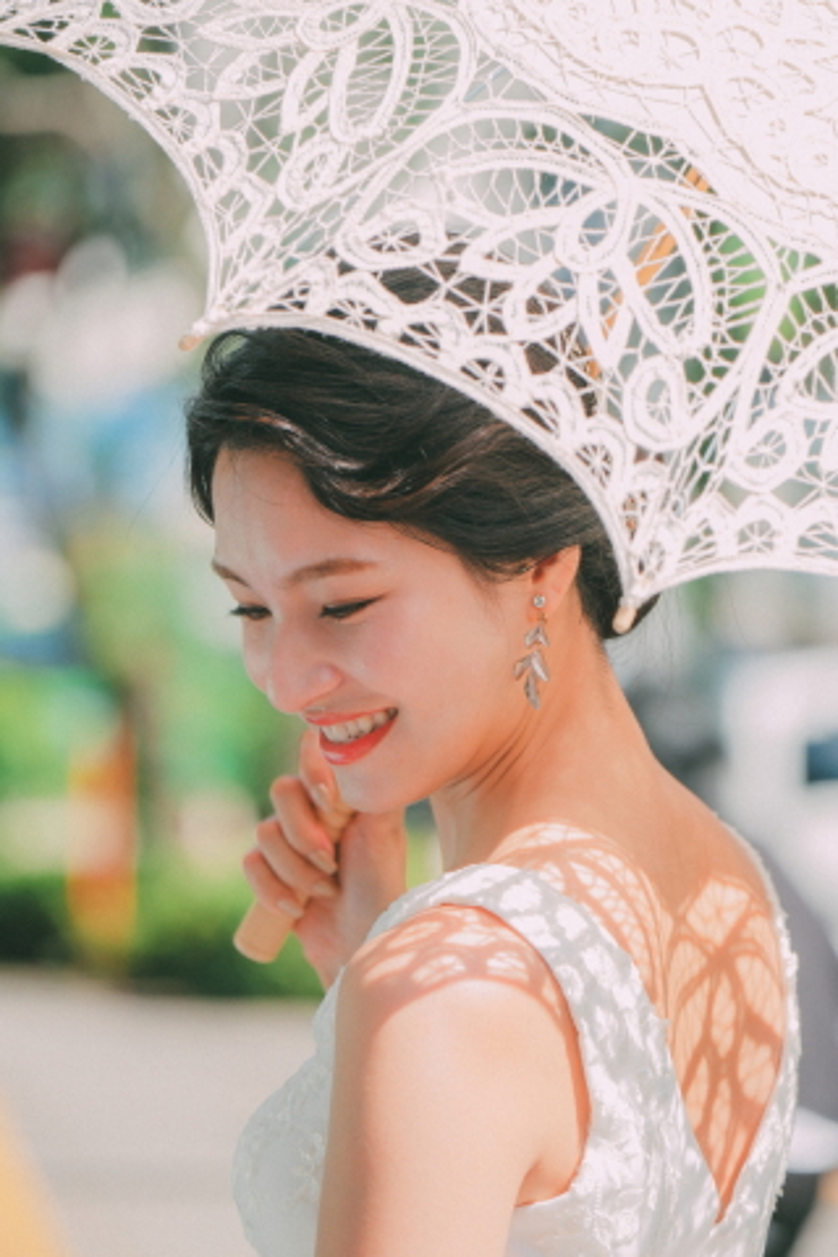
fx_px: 7332
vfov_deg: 9.8
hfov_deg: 6.5
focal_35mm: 210
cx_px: 419
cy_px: 628
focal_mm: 140
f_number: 3.2
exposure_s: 1/1000
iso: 160
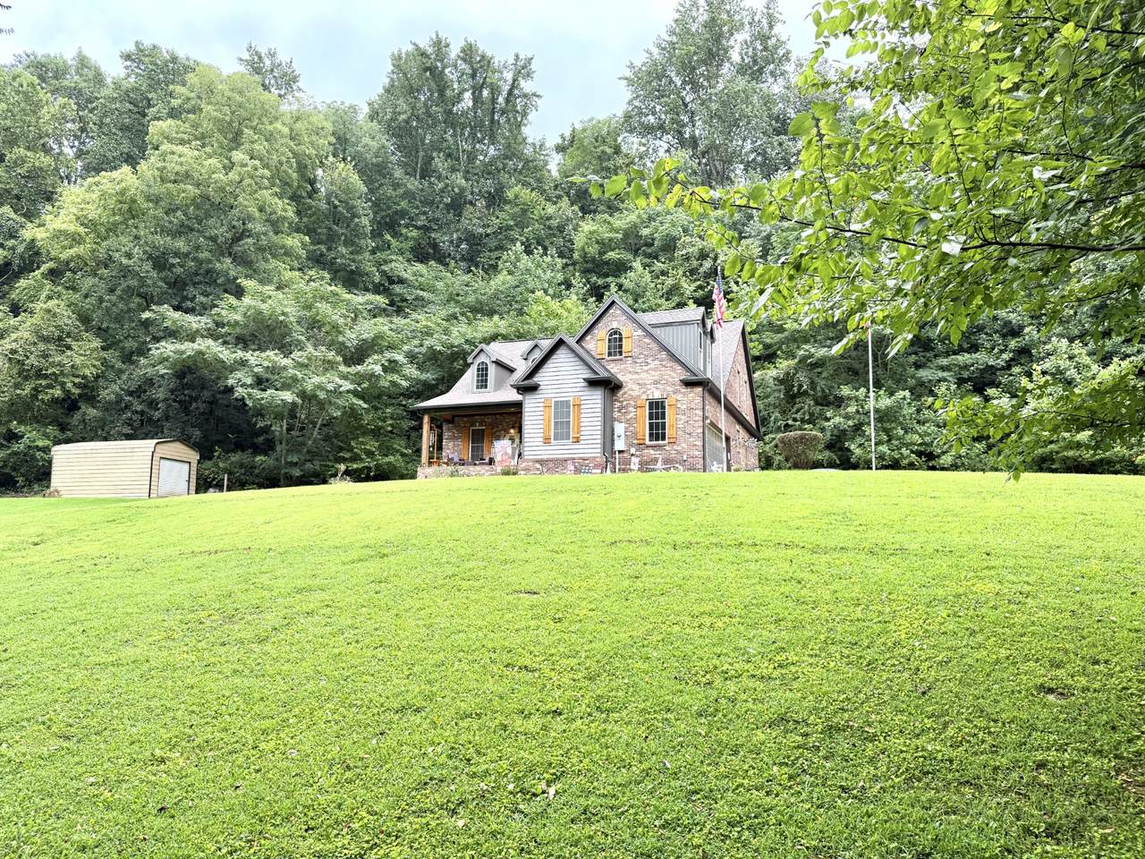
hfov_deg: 71.6
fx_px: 794
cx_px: 572
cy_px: 430
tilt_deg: +8.9
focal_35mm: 24
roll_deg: -1.2
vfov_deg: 56.8
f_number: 1.78
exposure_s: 1/695
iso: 100
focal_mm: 6.76
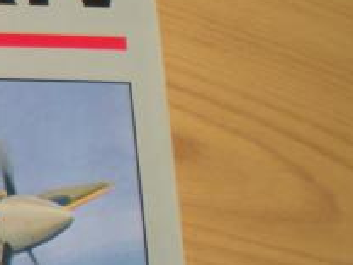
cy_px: 105
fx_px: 1489
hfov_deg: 12.5
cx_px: -265
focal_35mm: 146
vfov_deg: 10.2
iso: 64
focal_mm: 6.3
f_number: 3.1
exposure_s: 1/62.8
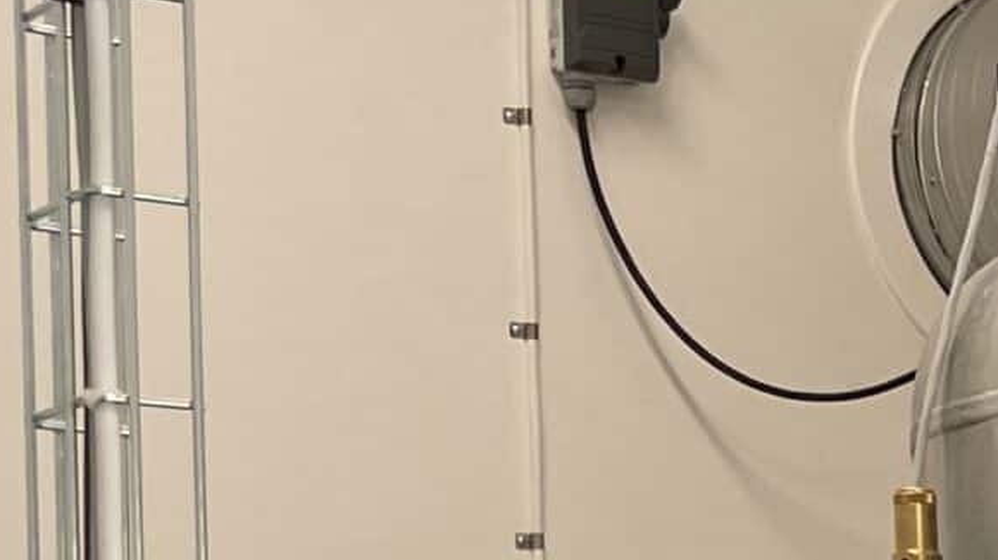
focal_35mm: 141
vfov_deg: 8.2
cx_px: 1798
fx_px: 3729
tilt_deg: -0.6
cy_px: 1042
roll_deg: +1.4
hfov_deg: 13.6
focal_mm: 4.2
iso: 80
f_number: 1.6
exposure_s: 1/121
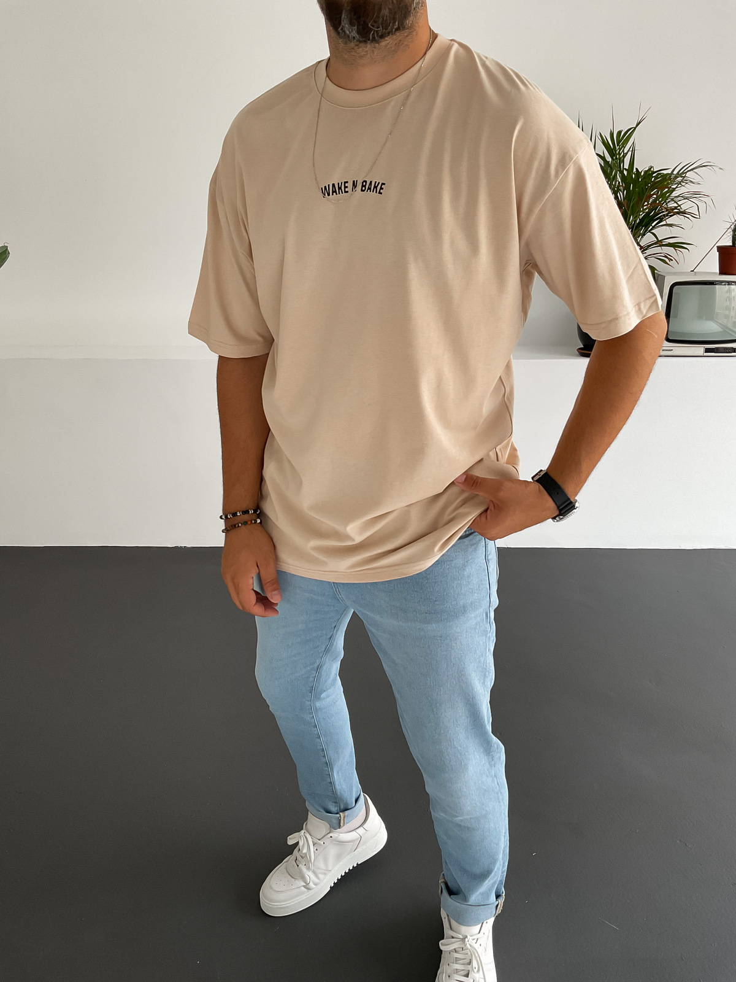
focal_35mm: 29
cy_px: 491
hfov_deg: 48.2
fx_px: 822
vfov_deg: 61.7
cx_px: 368
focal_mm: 3
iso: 64
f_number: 1.8
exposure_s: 1/120
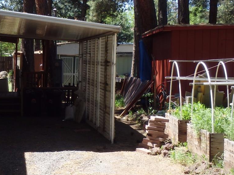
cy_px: 88
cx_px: 31
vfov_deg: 20.7
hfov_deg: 26.6
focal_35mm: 71
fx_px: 480
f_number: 4.5
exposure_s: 1/250
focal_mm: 6.4
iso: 125
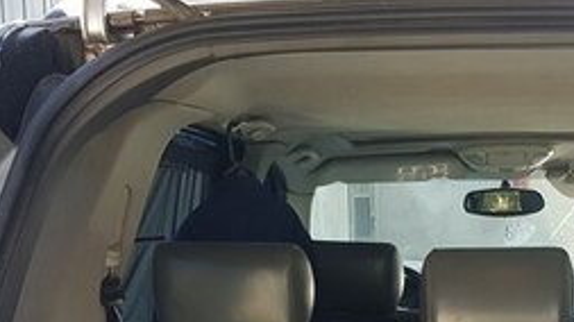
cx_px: 490
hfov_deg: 27.8
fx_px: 1126
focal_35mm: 74
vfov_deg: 14.9
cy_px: 505
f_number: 1.7
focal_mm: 4.2
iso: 40
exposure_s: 1/133
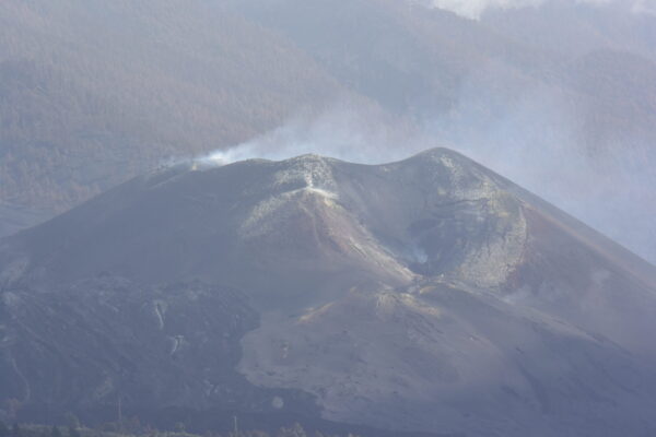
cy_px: 218
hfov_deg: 5.4
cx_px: 328
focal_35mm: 381
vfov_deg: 3.6
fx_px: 6942
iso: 200
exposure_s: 1/640
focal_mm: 141.3
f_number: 5.3
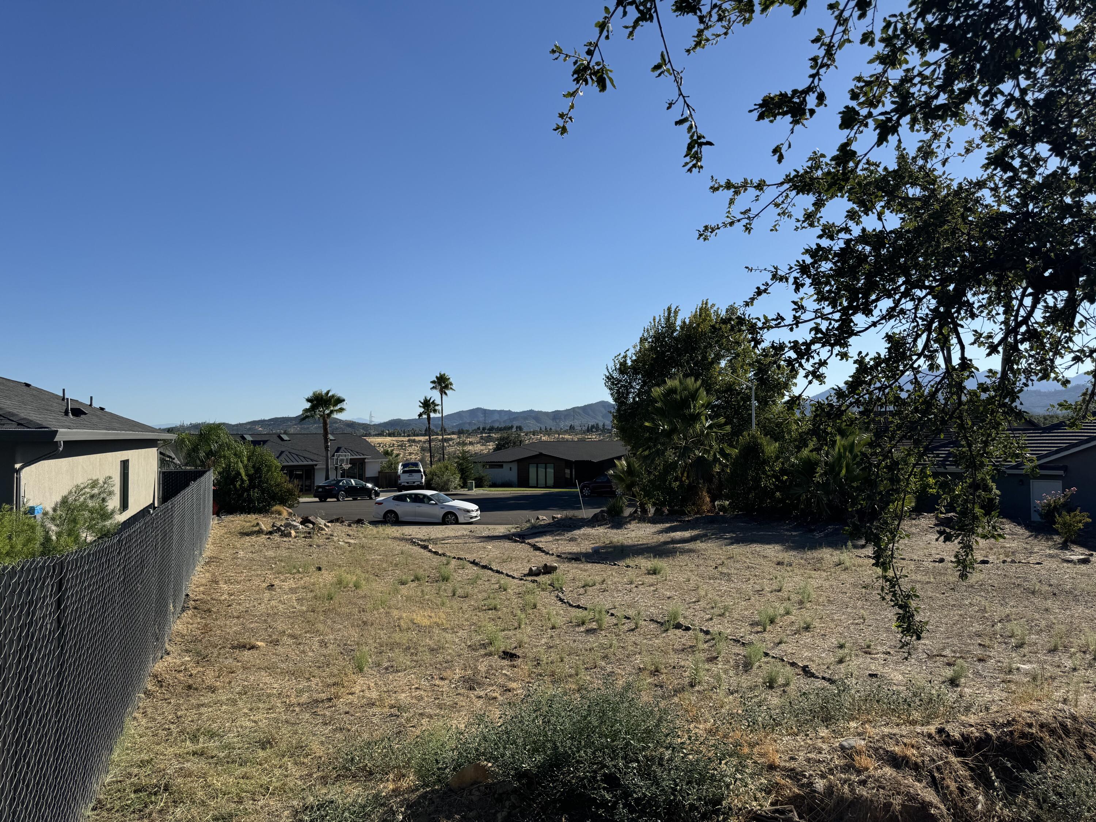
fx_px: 760
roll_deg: +0.1
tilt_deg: +1.1
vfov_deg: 56.8
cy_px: 411
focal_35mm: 24
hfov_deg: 71.6
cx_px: 548
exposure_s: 1/6410
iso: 80
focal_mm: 6.76
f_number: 1.78
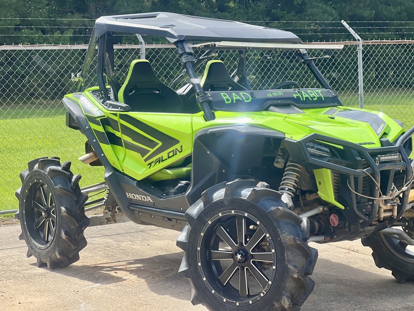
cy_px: 156
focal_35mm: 77
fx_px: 921
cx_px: 207
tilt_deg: -3.7
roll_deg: +1.0
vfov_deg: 19.1
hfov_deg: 25.3
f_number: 2.8
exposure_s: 1/342
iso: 32
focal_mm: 9
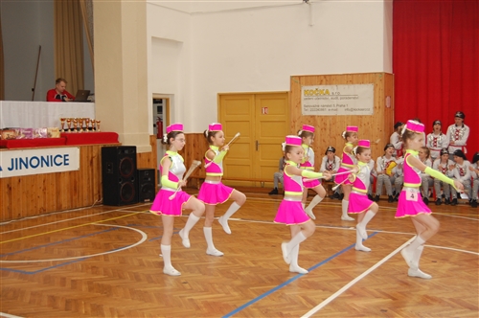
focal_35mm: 46
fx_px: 618
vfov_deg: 28.9
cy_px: 159
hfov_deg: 42.4
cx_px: 240
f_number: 4.5
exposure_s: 1/60
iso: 560
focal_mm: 31
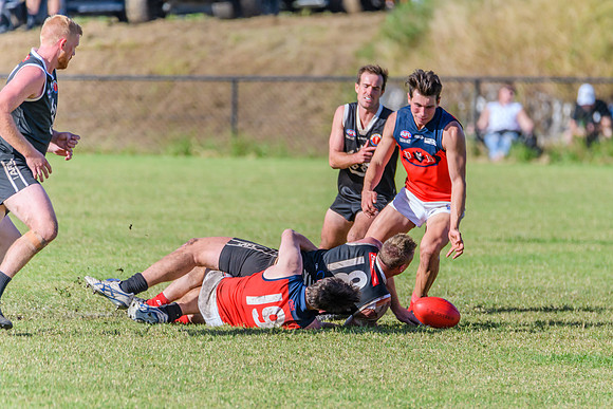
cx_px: 387
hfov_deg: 3.0
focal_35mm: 694
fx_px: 11817
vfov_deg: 2.0
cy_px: 258
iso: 800
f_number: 6.3
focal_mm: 550
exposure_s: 1/2000
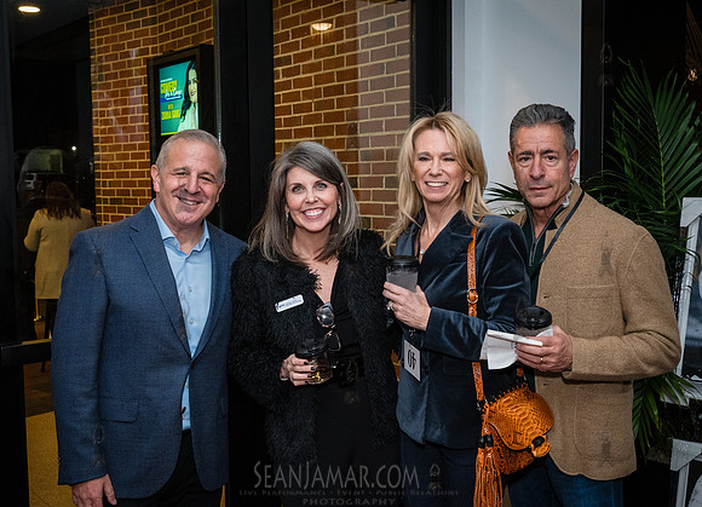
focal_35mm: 41
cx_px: 357
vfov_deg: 34.7
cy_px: 249
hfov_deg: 46.7
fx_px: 812
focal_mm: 35
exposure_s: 1/320
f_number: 6.3
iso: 6400
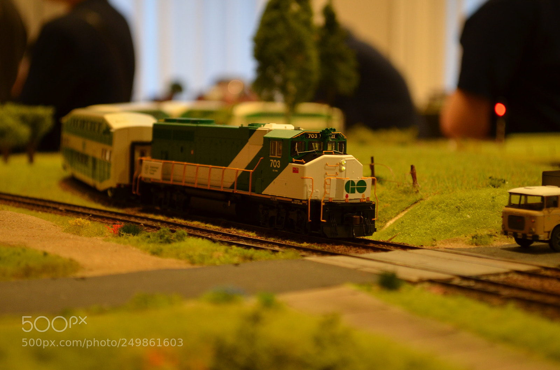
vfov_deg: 16.5
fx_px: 1280
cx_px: 280
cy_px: 185
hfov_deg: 24.7
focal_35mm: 82
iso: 800
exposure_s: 1/40
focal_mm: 55
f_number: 5.6
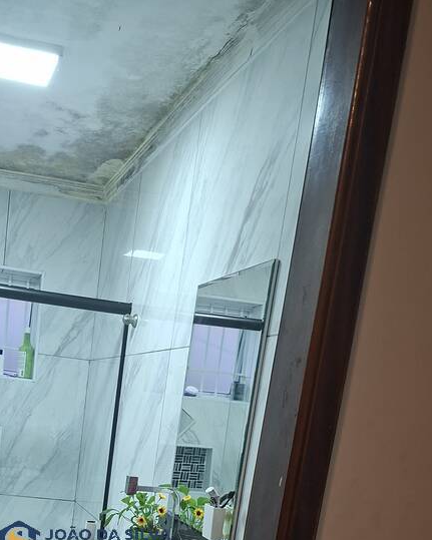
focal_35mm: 45
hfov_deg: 32.5
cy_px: 540
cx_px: 83
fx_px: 719
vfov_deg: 36.9
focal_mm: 5.54
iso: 250
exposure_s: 1/60
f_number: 1.8
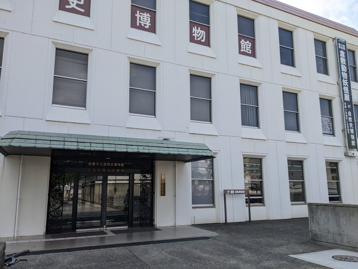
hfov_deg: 65.3
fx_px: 279
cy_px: 134
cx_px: 179
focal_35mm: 27
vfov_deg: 51.4
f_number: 1.8
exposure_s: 1/2611
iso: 82
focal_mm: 4.44
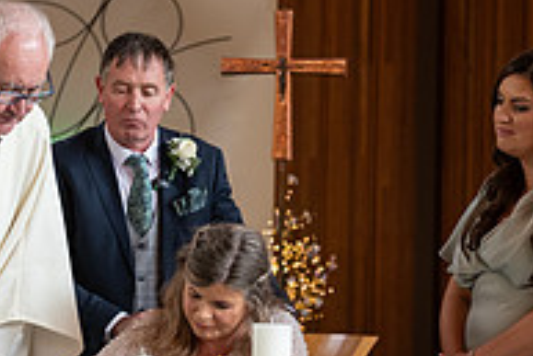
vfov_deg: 10.4
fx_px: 1956
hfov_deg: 15.5
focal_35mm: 132
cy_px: 239
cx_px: 260
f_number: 3.5
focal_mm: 44
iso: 640
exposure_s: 1/160
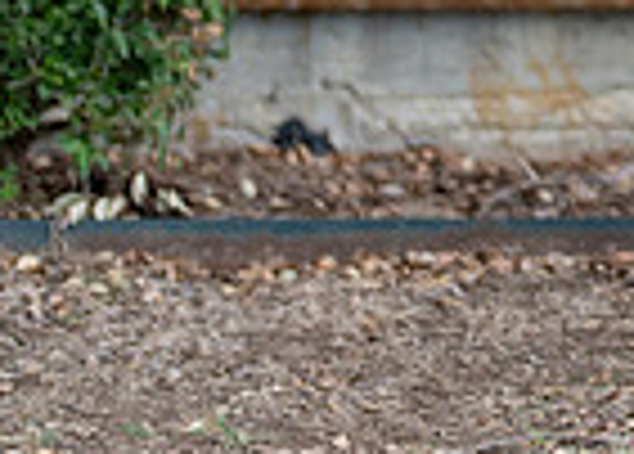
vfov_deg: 4.9
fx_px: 5245
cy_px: -333
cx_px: 1277
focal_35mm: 291
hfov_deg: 6.7
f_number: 1.2
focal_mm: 50
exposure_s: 1/320
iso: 125
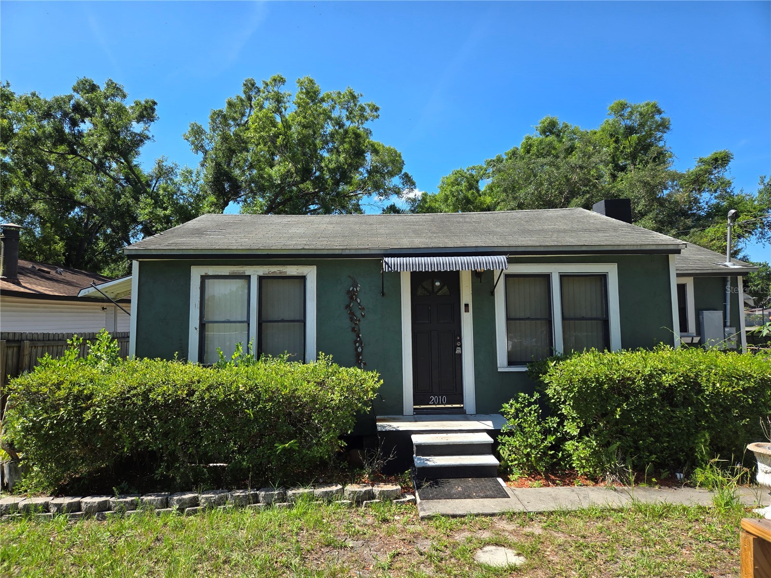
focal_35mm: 23
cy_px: 289
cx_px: 386
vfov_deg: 58.9
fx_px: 512
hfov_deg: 73.9
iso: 25
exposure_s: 1/1024
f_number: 1.8
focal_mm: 5.4
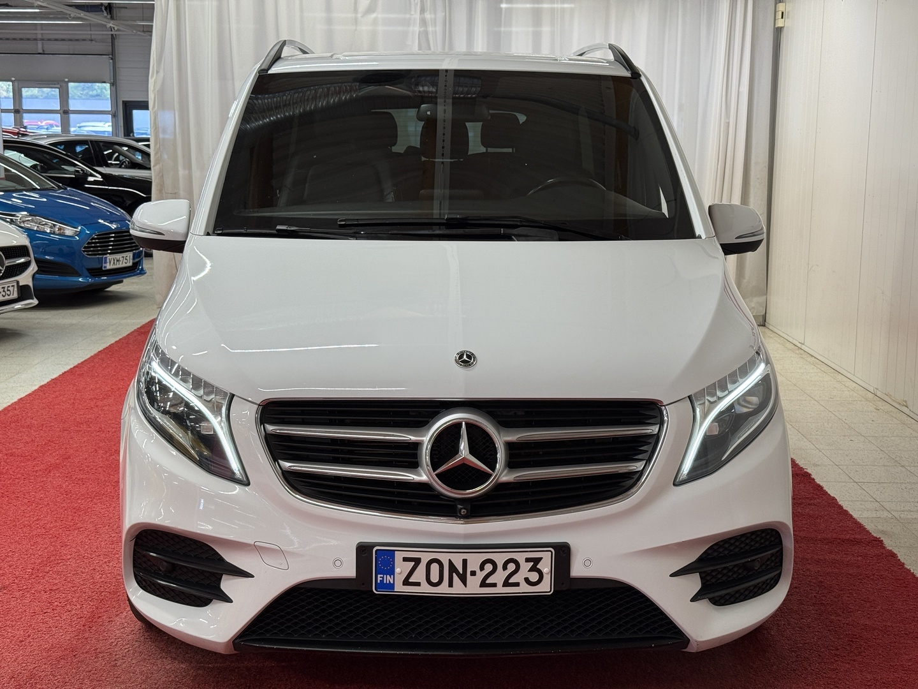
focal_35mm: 48
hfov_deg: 39.7
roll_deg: -0.3
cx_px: 459
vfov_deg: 30.3
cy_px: 344
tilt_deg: -8.5
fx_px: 1273
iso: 80
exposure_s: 1/99
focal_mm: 6.76
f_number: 1.78
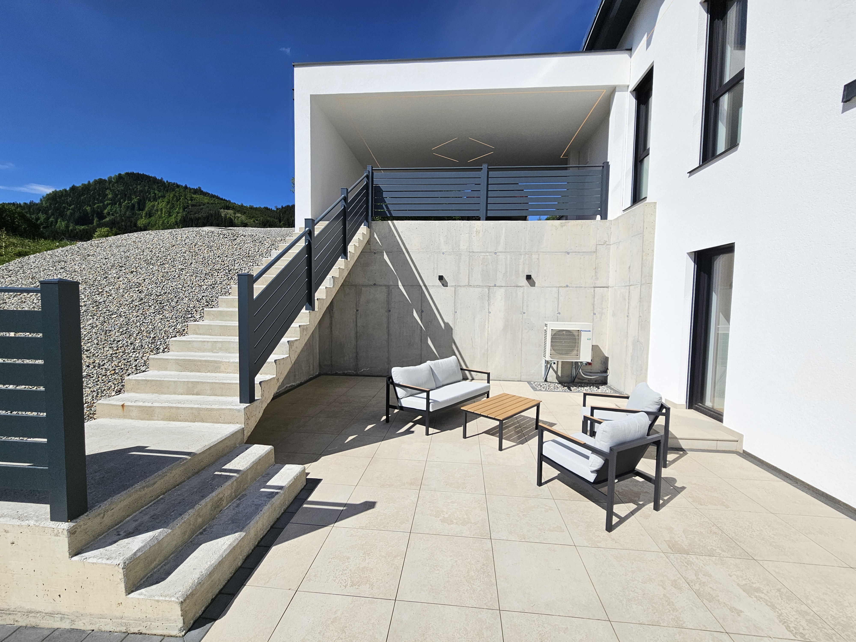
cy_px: 321
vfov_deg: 89.9
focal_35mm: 13
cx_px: 428
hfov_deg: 106.2
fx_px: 321
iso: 50
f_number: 2.2
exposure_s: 1/4886
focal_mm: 2.2
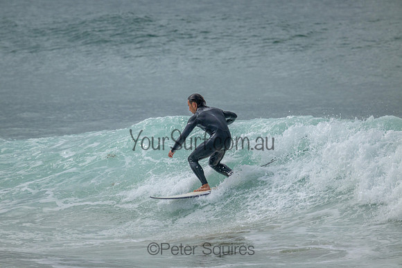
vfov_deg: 1.7
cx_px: 201
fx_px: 8935
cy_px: 134
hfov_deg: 2.6
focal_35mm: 800
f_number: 11
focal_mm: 800
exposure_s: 1/1600
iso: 1400
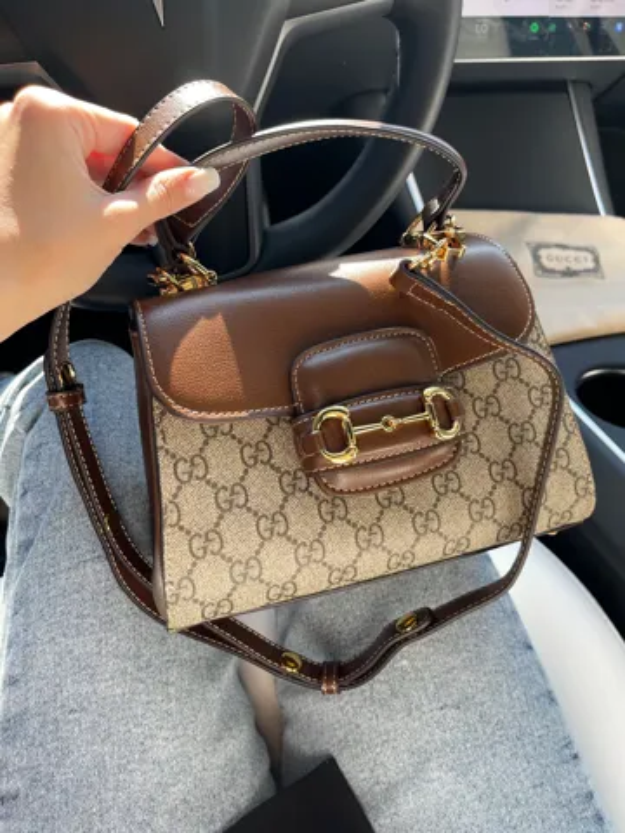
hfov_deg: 53.1
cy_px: 416
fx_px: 626
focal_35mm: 26
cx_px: 312
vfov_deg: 67.3
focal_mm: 5.1
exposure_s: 1/175
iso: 32
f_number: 1.6
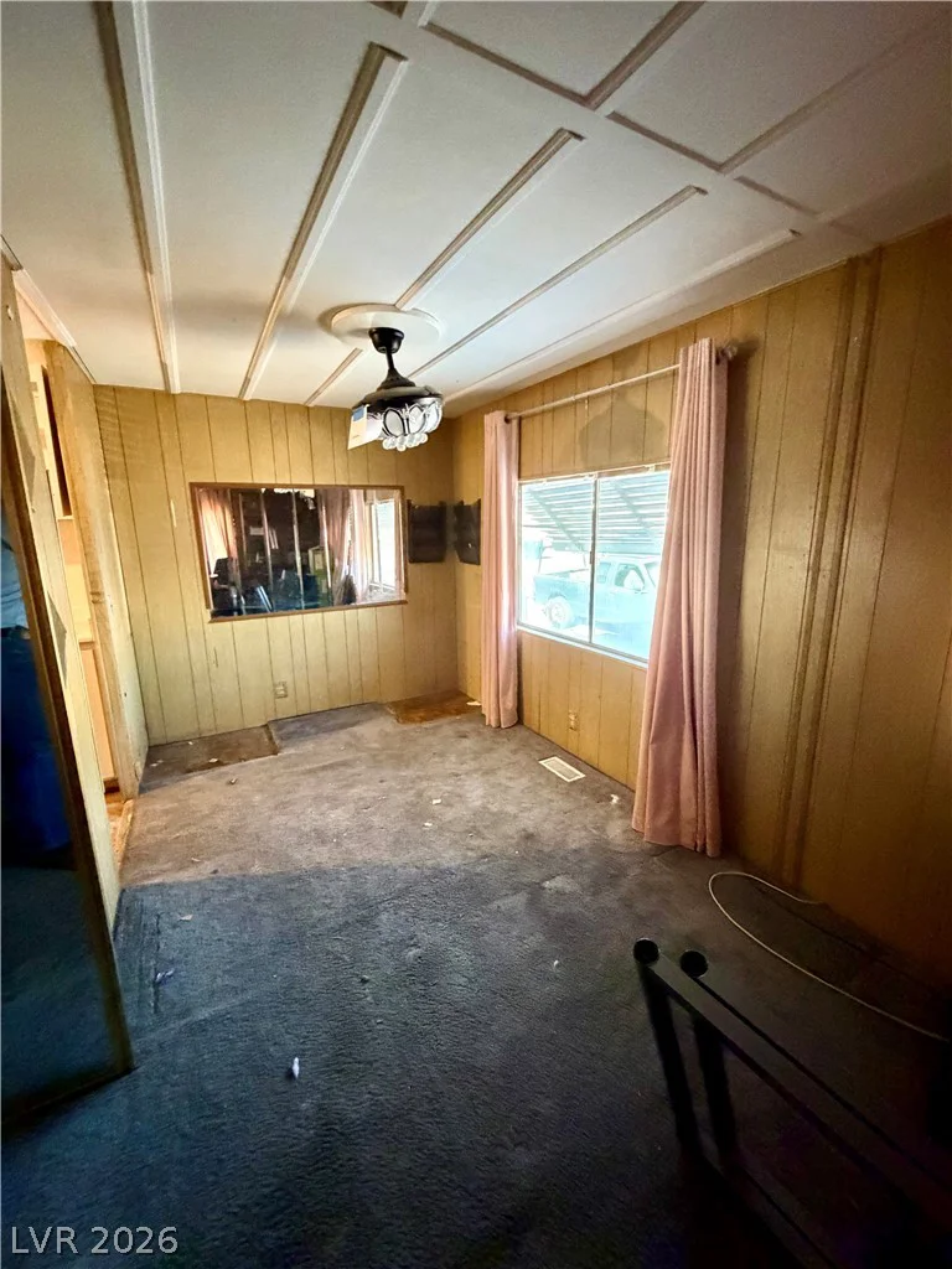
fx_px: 513
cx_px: 476
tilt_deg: -12.2
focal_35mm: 14
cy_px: 634
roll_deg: +0.0
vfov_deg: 102.1
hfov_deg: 85.7
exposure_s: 1/60
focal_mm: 2.22
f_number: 2.2
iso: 1250
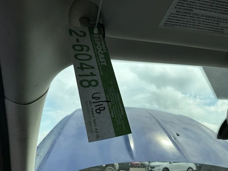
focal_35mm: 30
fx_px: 198
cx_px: 109
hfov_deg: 59.9
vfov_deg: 46.8
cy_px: 82
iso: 25
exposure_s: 1/1730
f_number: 1.8
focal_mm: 3
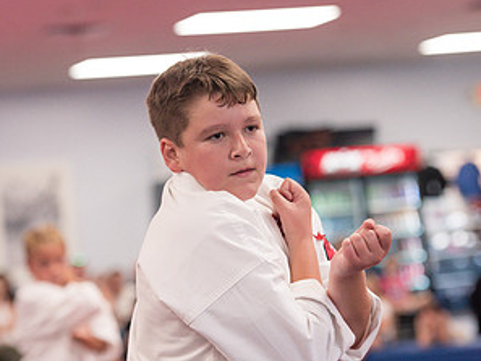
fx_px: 2224
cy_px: 164
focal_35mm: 160
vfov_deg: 9.3
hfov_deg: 12.3
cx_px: 240
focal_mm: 110
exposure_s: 1/400
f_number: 3.5
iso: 1600
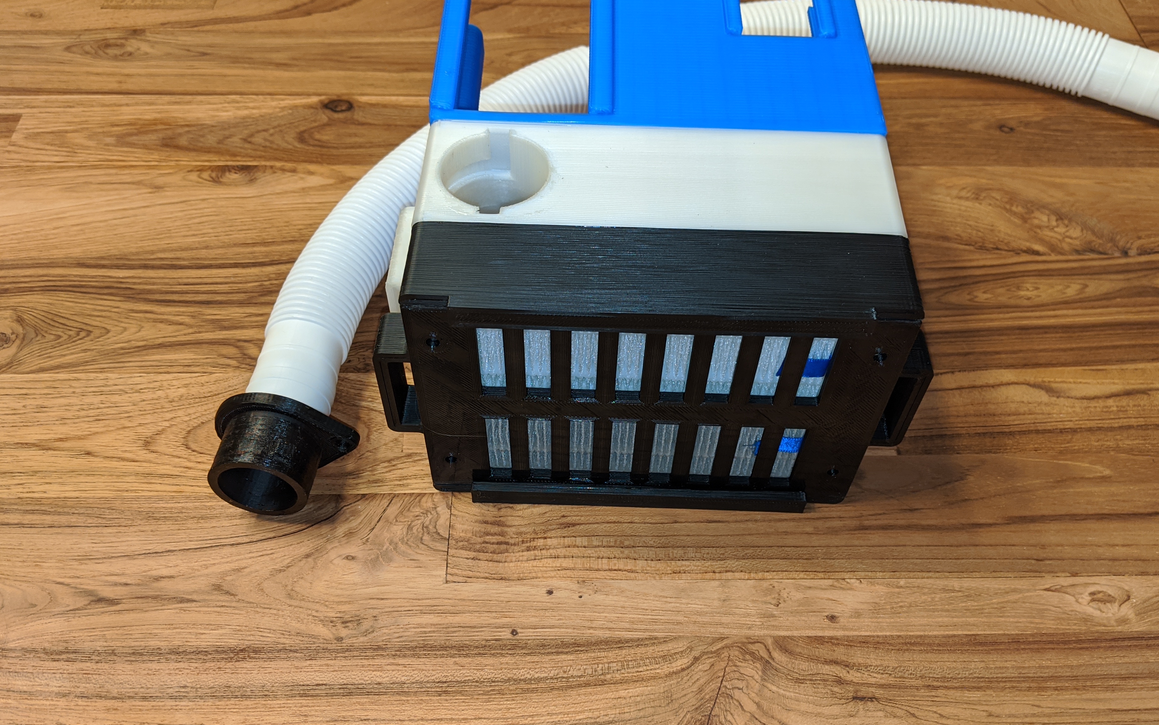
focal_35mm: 31
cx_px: 586
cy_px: 396
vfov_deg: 40.6
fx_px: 979
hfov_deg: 61.2
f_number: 1.8
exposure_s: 1/25
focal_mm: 4.44
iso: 95
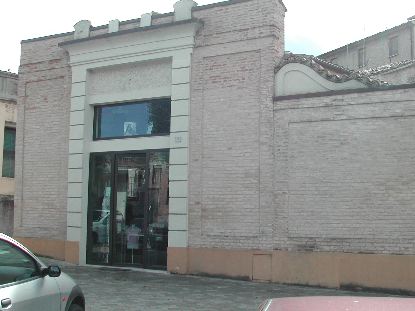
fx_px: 563
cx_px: 235
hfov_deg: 40.4
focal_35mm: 47
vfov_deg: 30.9
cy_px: 162
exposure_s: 1/110
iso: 100
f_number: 7.6
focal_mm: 8
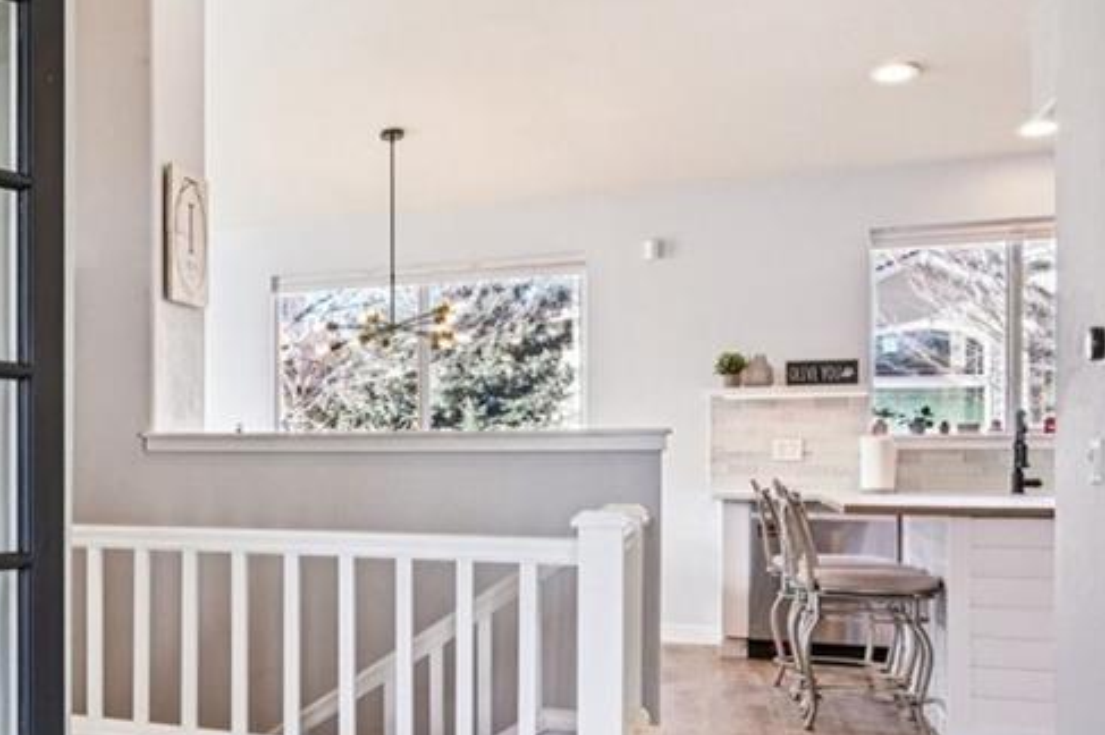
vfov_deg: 29.1
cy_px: 442
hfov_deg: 30.1
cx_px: -449
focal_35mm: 46
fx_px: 1411
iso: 400
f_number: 11
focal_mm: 14
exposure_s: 1/13
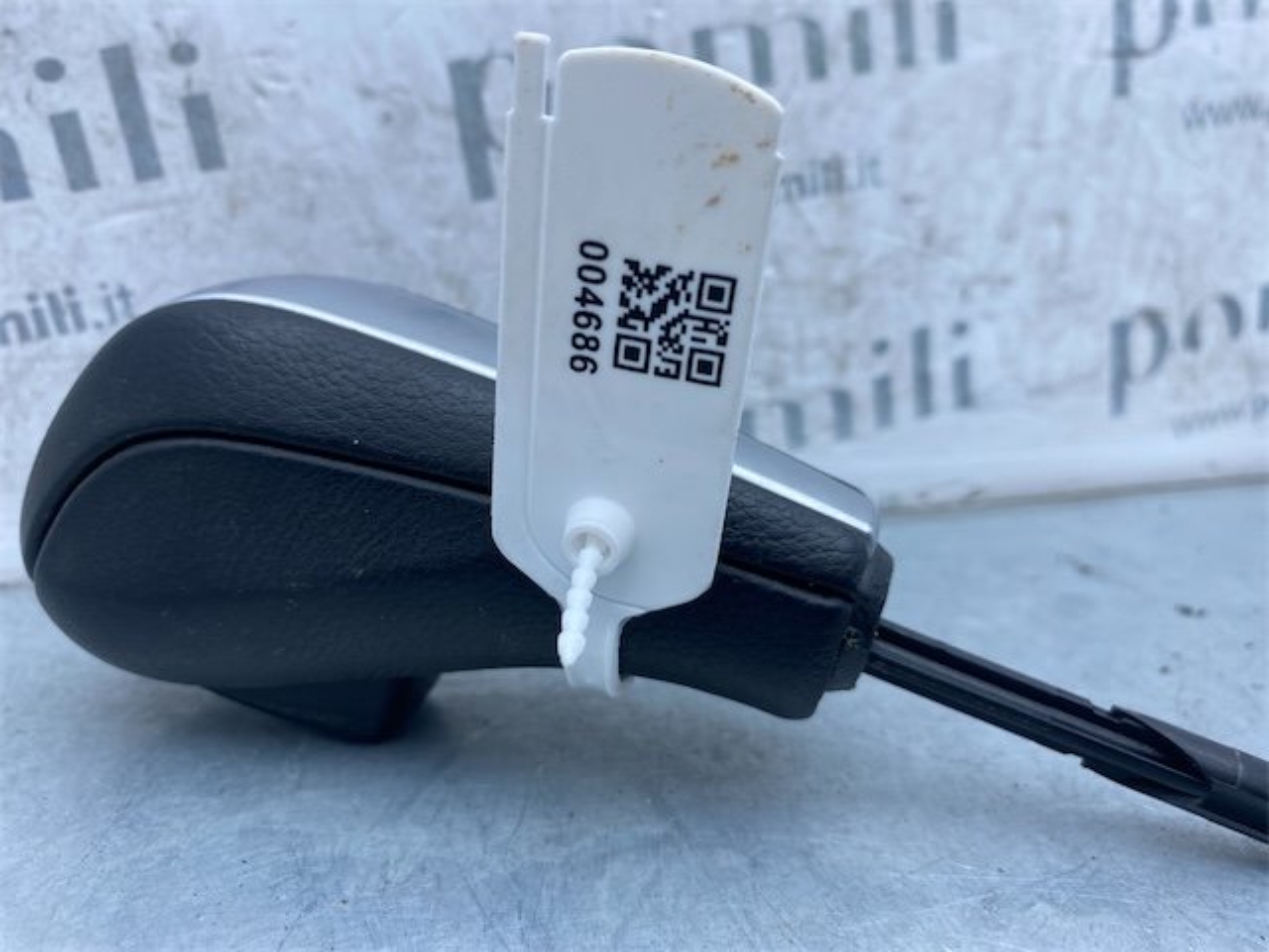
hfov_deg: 67.3
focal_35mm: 26
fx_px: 953
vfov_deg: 53.1
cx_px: 634
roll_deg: -2.5
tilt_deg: -17.0
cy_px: 476
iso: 32
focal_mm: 4.25
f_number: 1.8
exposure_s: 1/473
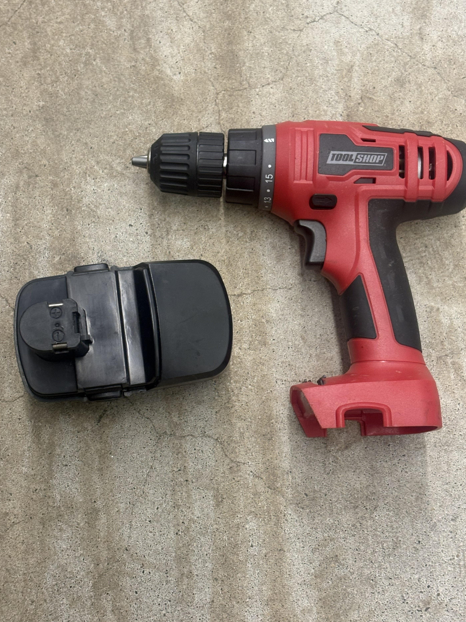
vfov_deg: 34.3
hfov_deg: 26.1
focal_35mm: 56
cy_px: 302
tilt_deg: -81.6
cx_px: 238
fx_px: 1005
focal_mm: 5.96
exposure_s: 1/40
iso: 125
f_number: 1.6
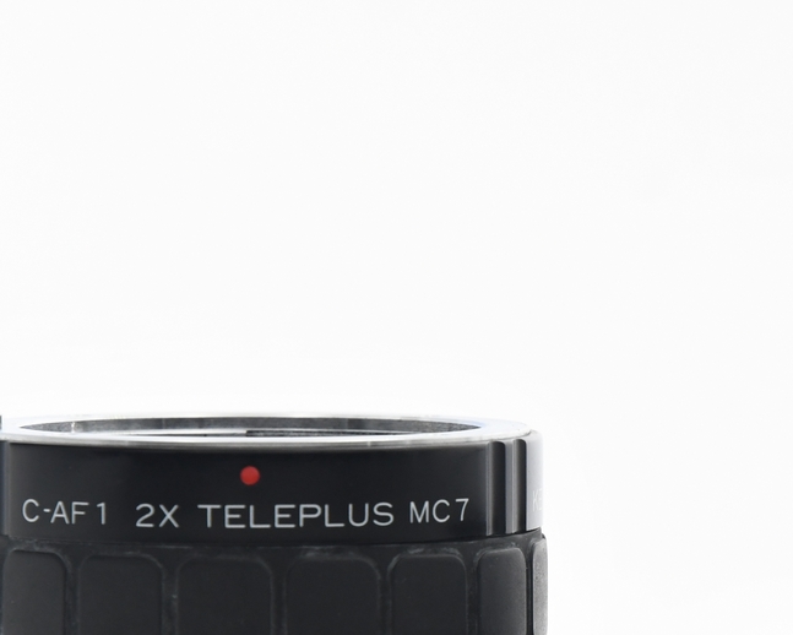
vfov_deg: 5.9
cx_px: 713
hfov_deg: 7.4
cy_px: 552
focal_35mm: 261
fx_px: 6127
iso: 1000
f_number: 8
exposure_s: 1/160
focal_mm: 80
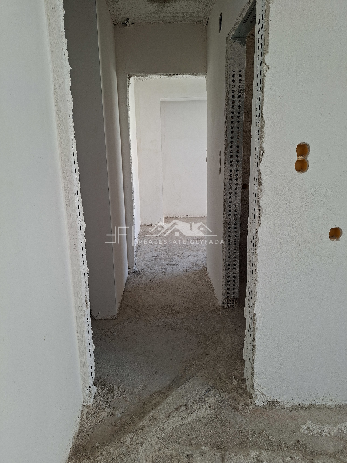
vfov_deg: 73.9
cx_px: 174
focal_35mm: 23
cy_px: 232
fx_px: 307
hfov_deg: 58.9
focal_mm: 5.54
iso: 64
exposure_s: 1/120
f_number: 1.8
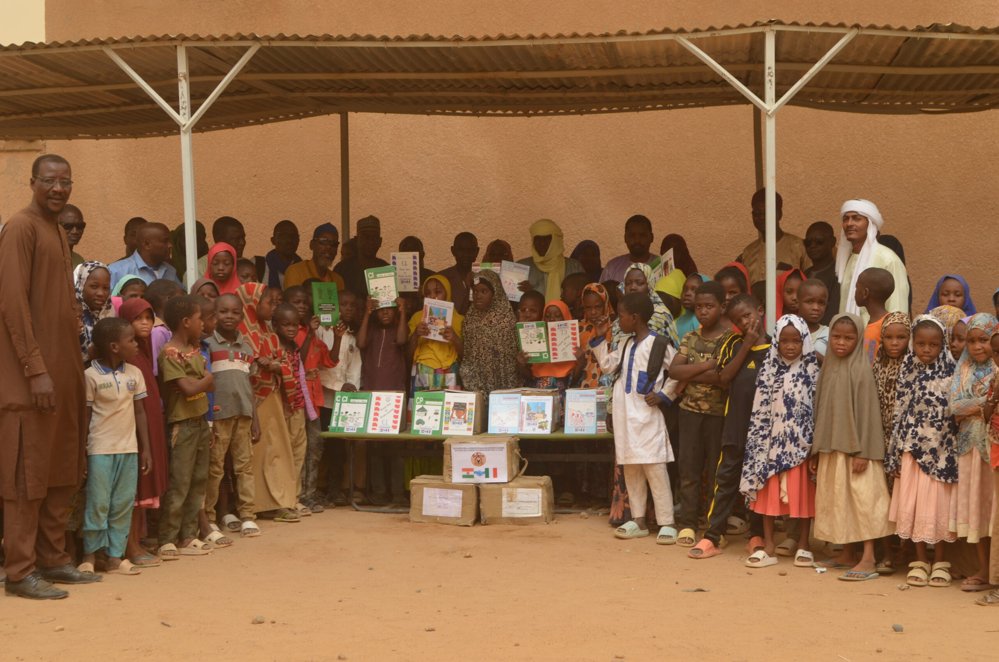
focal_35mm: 66
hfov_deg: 30.6
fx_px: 1828
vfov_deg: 20.5
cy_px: 331
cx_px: 500
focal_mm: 44
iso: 180
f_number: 8
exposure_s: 1/250
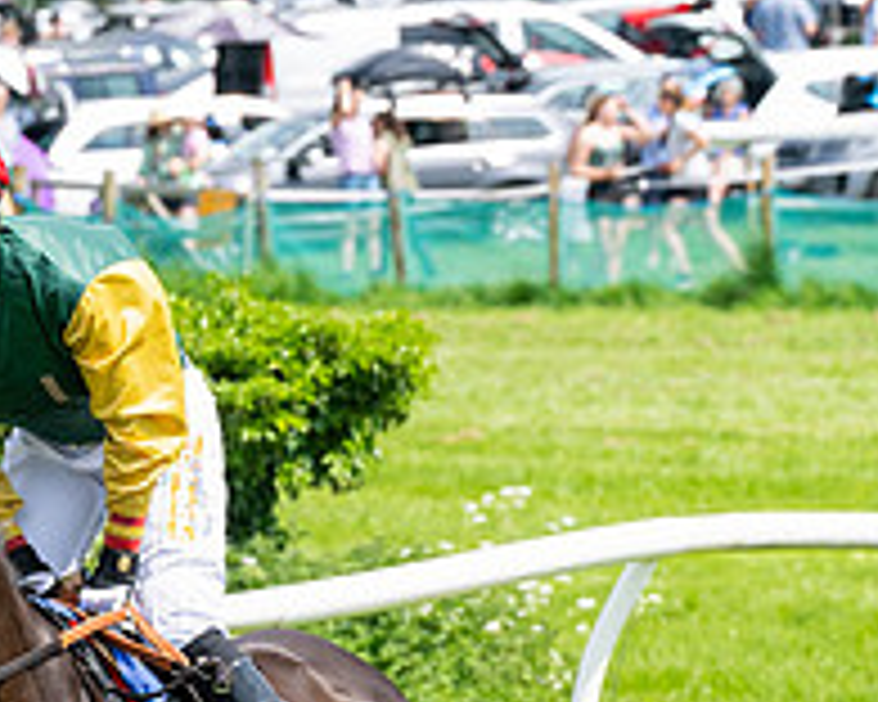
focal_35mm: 570
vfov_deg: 2.7
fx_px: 14812
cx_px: 558
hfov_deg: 3.4
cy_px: 597
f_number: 5
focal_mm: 115
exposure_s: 1/1250
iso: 200
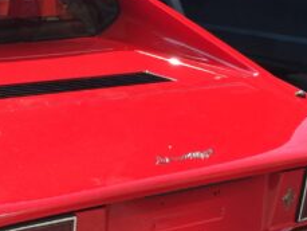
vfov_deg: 19.3
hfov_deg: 25.1
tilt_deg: -19.5
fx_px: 674
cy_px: 176
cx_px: 54
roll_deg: +0.9
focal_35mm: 76
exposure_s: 1/557
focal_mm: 4.15
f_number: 2.2
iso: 32
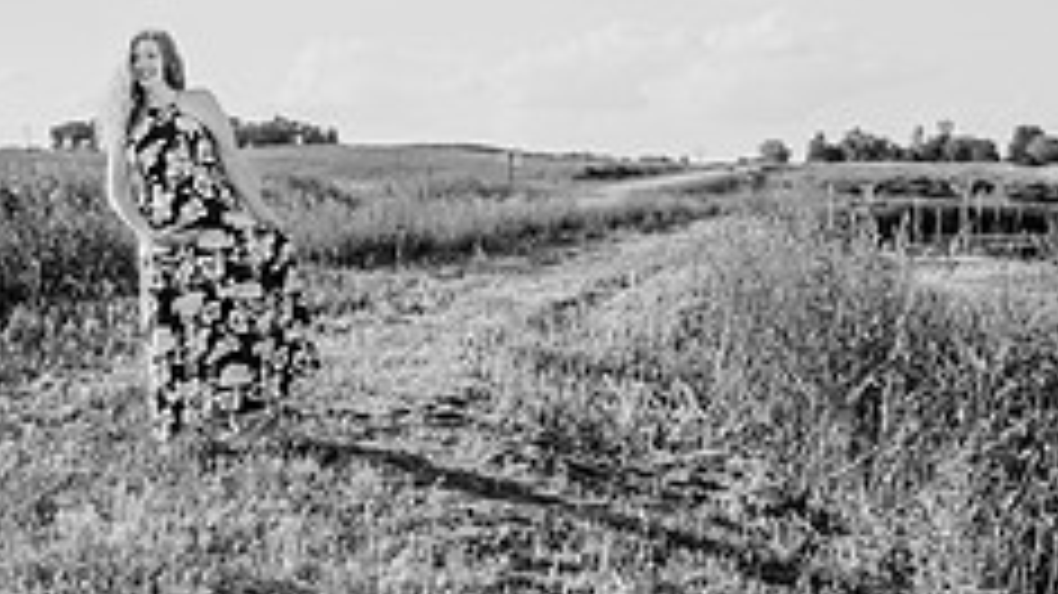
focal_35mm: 62
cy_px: 218
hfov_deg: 33.8
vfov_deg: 19.4
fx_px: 1739
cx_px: 621
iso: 100
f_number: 2.2
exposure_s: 1/1600
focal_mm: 24
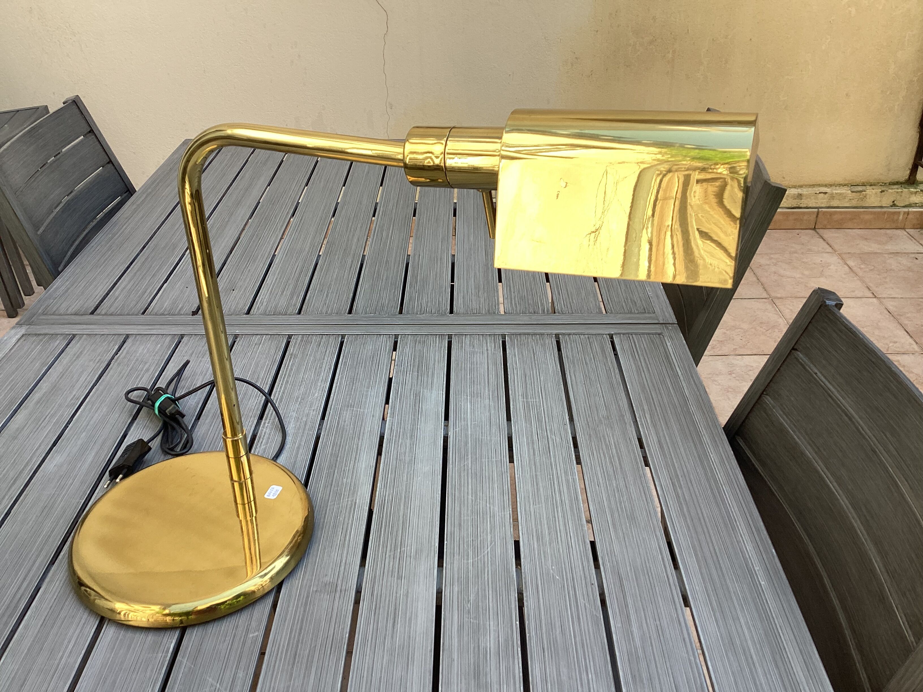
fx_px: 827
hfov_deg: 58.4
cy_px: 346
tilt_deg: -31.9
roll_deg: +2.2
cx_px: 462
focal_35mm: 31
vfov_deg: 45.4
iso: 25
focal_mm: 3.3
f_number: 2.4
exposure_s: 1/254
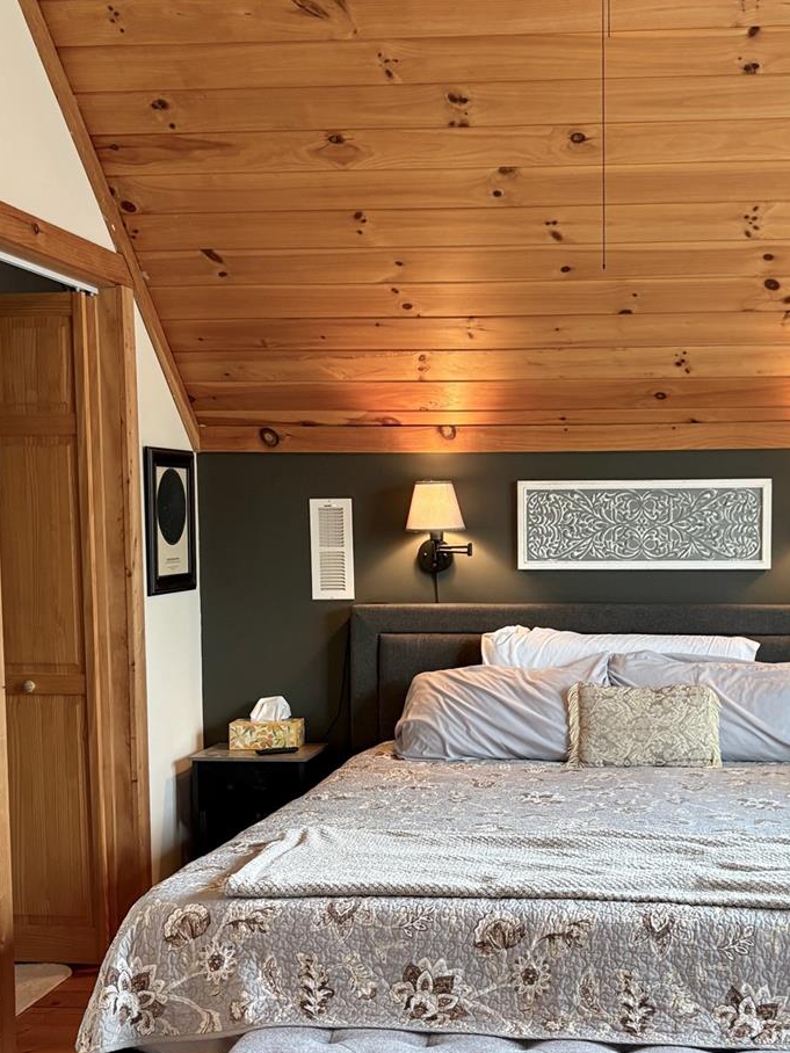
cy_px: 624
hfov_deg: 32.3
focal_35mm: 44
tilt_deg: -3.3
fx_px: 1339
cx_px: 579
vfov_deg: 42.8
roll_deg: +0.1
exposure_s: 1/60
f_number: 1.6
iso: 200
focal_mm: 5.96
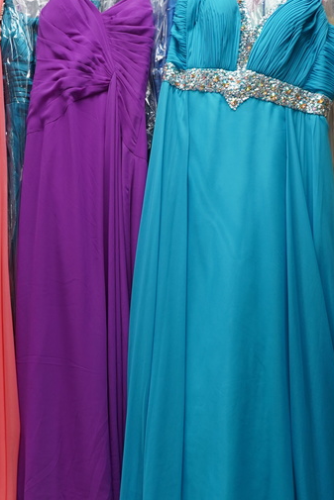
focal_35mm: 73
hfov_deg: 18.6
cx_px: 80
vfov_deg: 27.6
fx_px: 1015
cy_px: 302
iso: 1250
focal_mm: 36
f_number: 4
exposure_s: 1/160
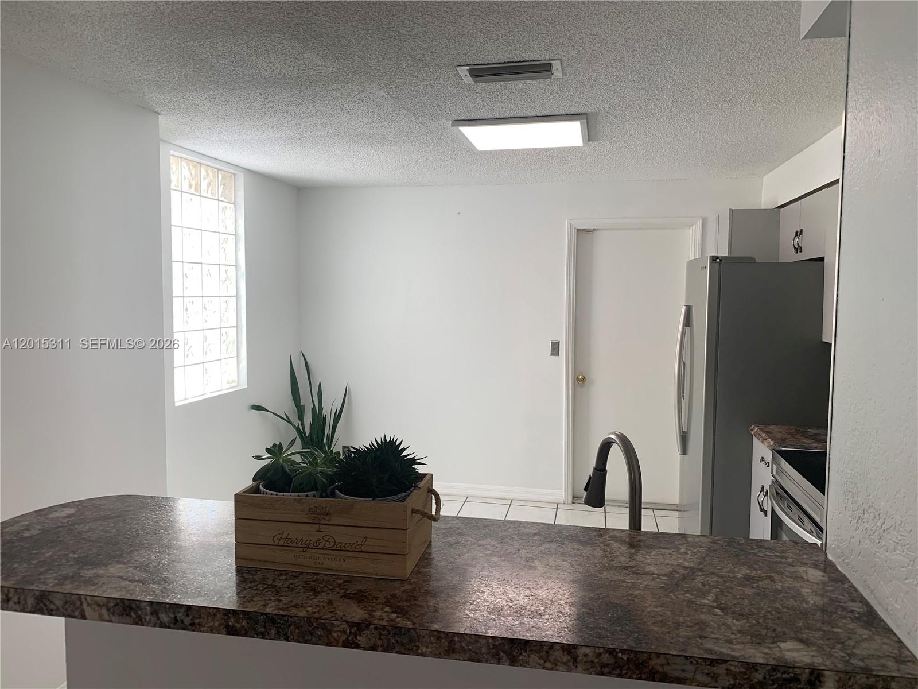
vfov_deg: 53.1
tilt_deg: -3.3
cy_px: 344
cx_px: 459
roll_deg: +0.3
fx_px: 690
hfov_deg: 67.3
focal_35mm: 26
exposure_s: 1/120
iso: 32
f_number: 1.8
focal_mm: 4.25
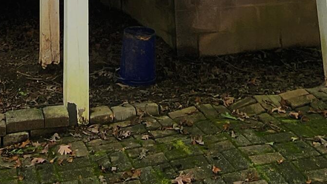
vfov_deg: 14.2
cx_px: 131
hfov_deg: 33.2
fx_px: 546
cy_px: -236
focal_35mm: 63
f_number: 2.2
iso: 50
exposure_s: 1/153
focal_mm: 2.2
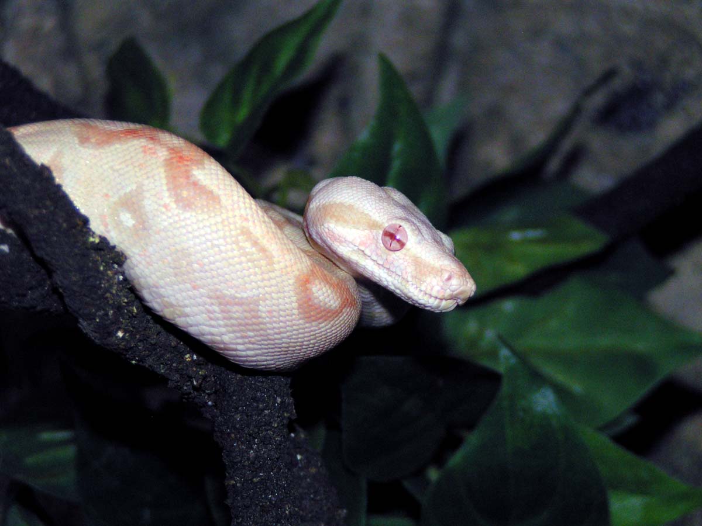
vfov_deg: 9.9
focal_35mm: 150
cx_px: 351
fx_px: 3042
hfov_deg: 13.2
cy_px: 263
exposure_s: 1/160
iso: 200
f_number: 3.5
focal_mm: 22.9
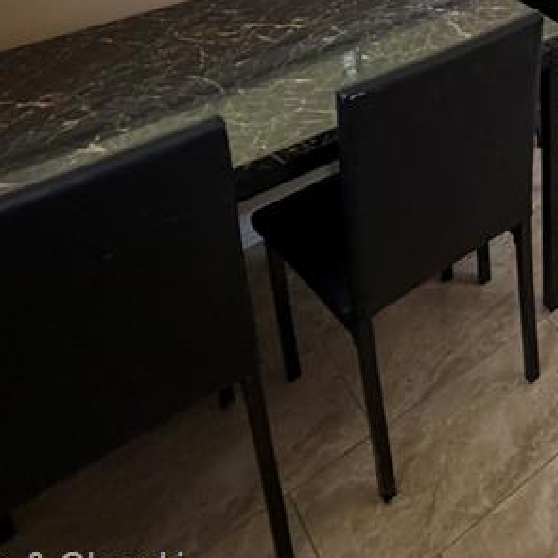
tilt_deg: -15.5
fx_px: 784
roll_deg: -0.1
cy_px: -132
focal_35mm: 43
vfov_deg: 31.8
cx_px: 677
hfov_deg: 32.2
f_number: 2.2
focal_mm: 2.22
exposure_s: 1/101
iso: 320
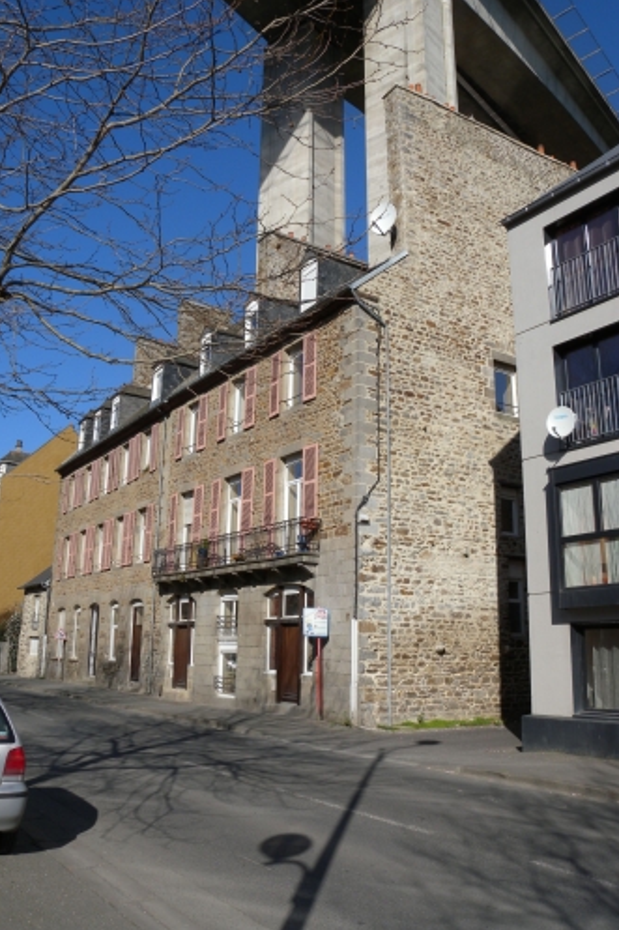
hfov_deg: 43.5
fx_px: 774
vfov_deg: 61.9
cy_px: 455
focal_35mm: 30
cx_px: 275
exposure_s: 1/326
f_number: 6.4
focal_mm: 6
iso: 64
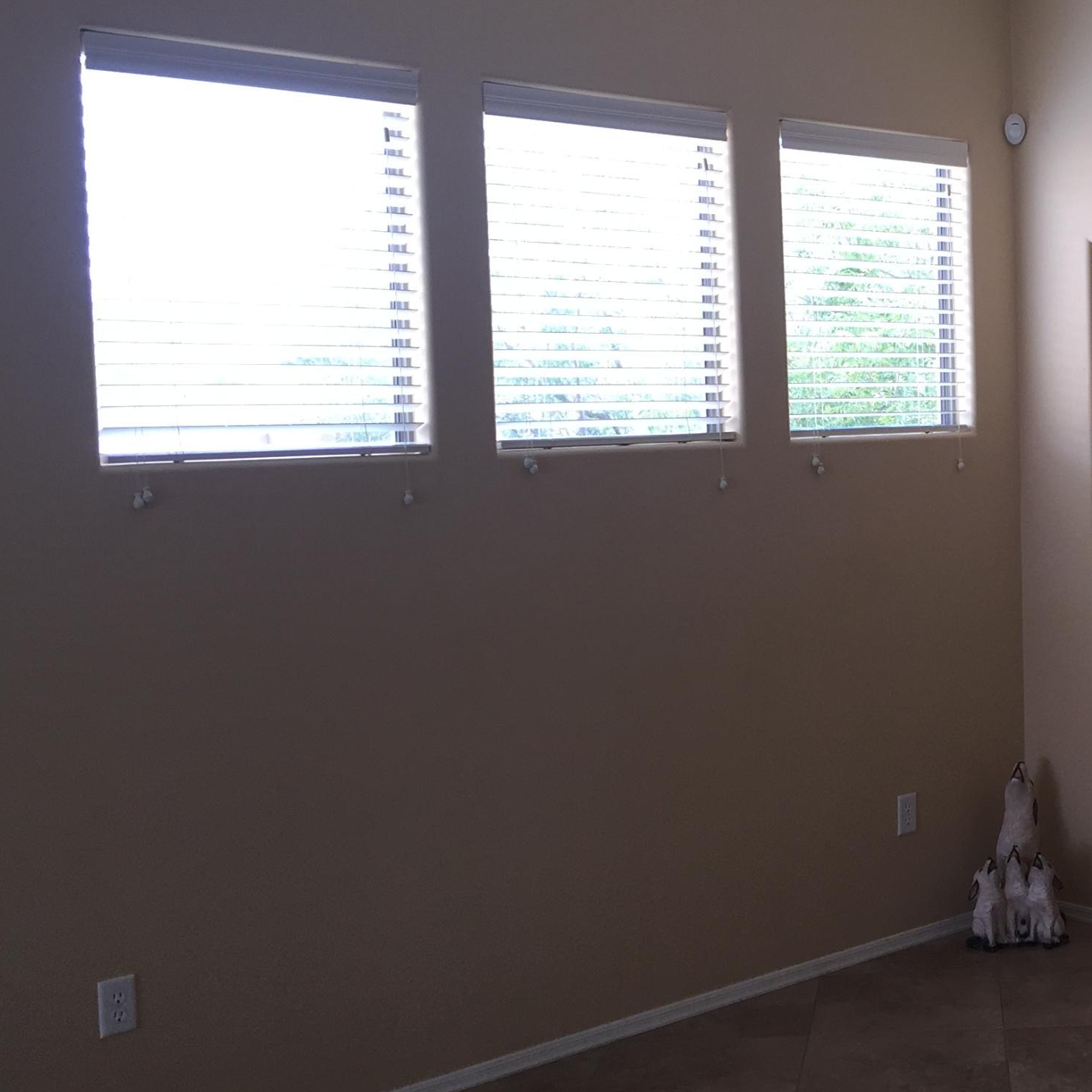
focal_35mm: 52
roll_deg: +2.0
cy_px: 508
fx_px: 1856
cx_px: 1034
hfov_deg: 30.9
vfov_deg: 32.8
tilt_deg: -3.2
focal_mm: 4.15
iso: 40
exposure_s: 1/60
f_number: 2.2
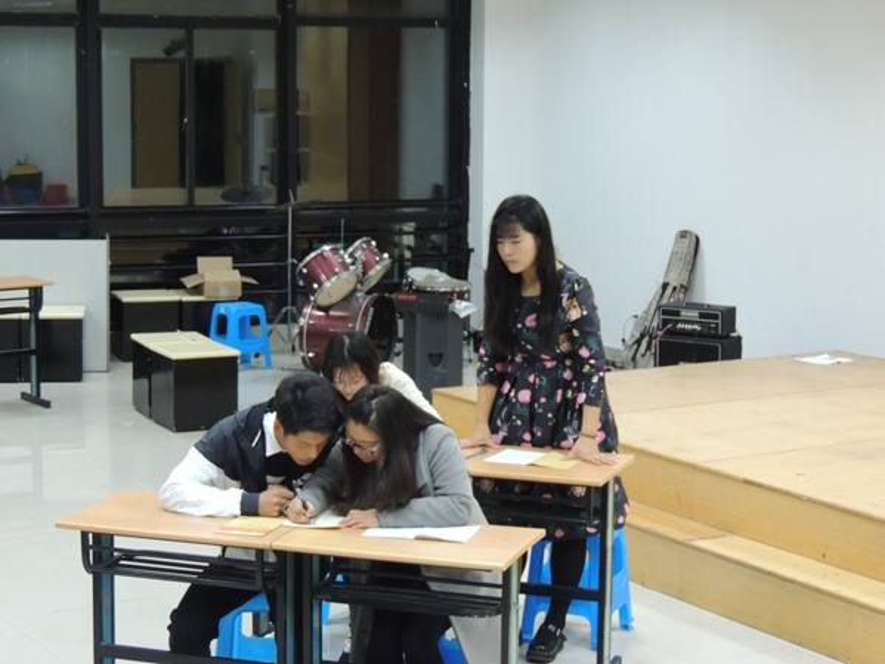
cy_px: 332
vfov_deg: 19.6
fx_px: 1917
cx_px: 442
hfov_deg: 26.0
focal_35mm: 75
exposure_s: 1/13
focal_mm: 13.3
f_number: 3.9
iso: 800
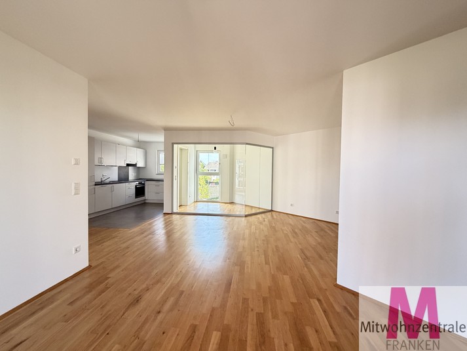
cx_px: 234
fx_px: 189
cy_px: 176
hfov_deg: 102.1
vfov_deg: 85.7
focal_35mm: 14
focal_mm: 2.22
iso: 320
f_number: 2.2
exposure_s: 1/121
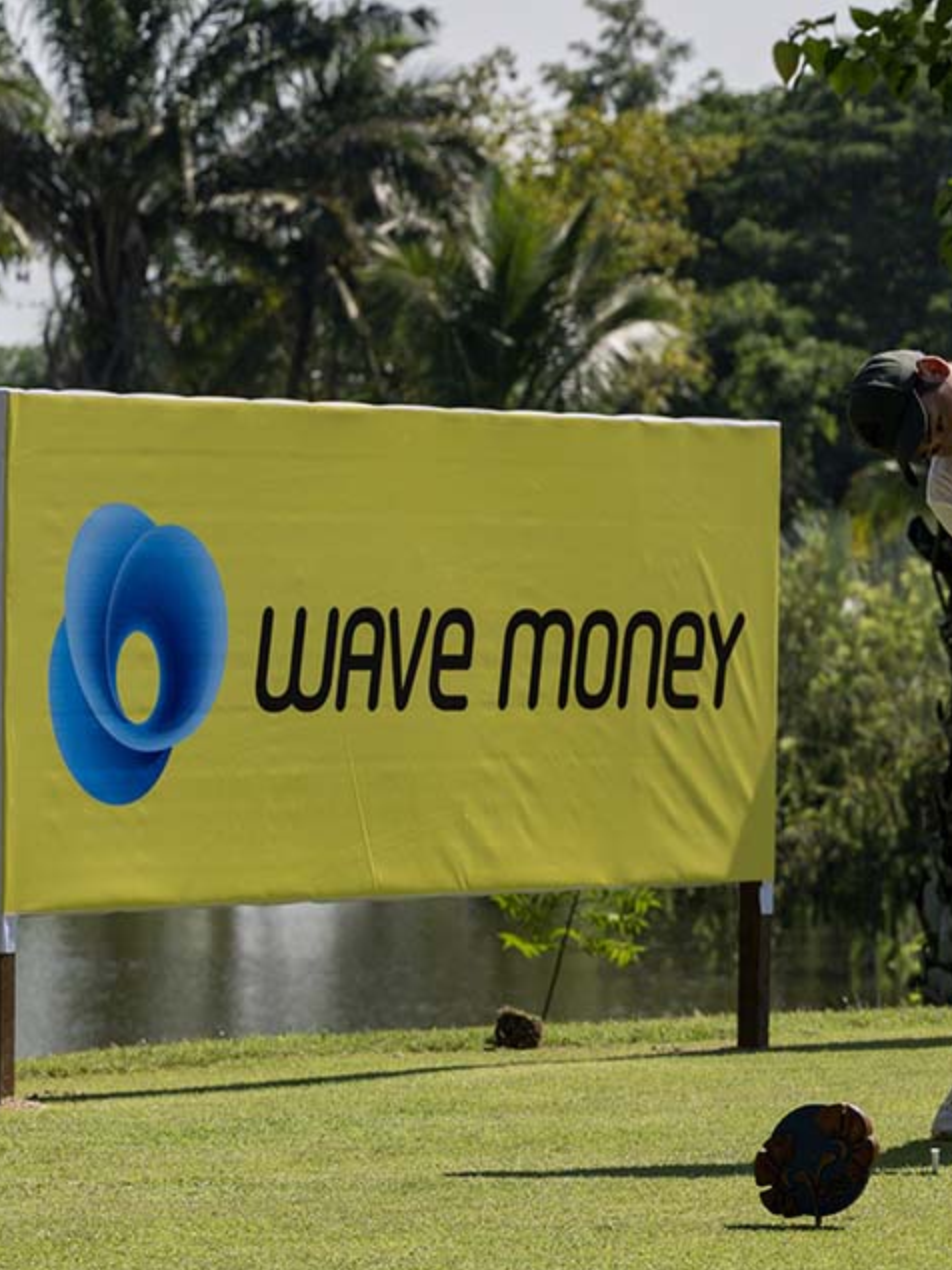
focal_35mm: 128
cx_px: 852
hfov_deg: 11.5
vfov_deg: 15.4
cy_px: 638
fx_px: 4695
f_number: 5.6
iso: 360
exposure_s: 1/2000
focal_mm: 88
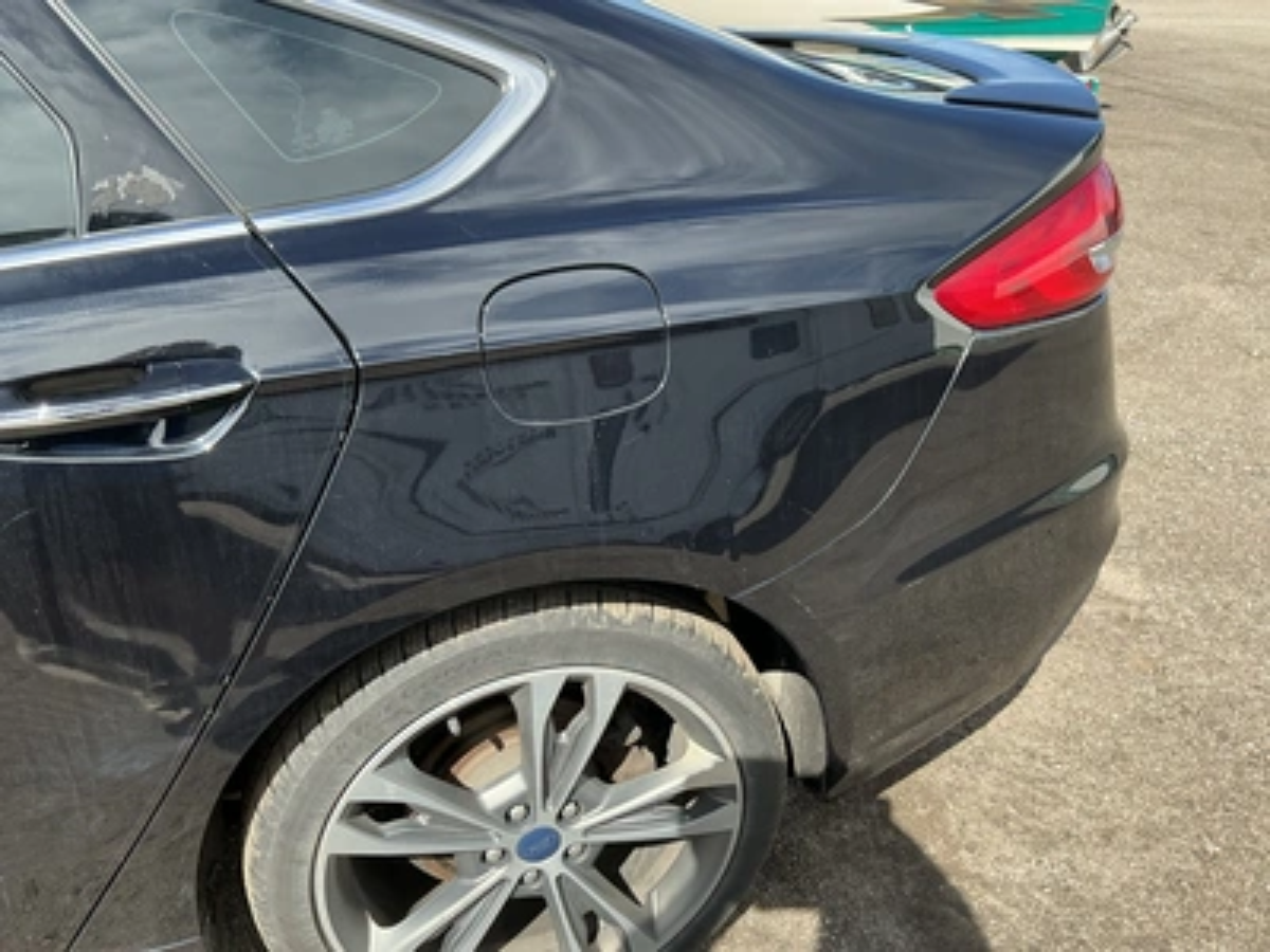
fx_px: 1027
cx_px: 635
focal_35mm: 28
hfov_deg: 63.4
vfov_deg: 49.7
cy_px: 476
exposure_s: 1/551
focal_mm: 3
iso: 25
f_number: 1.8
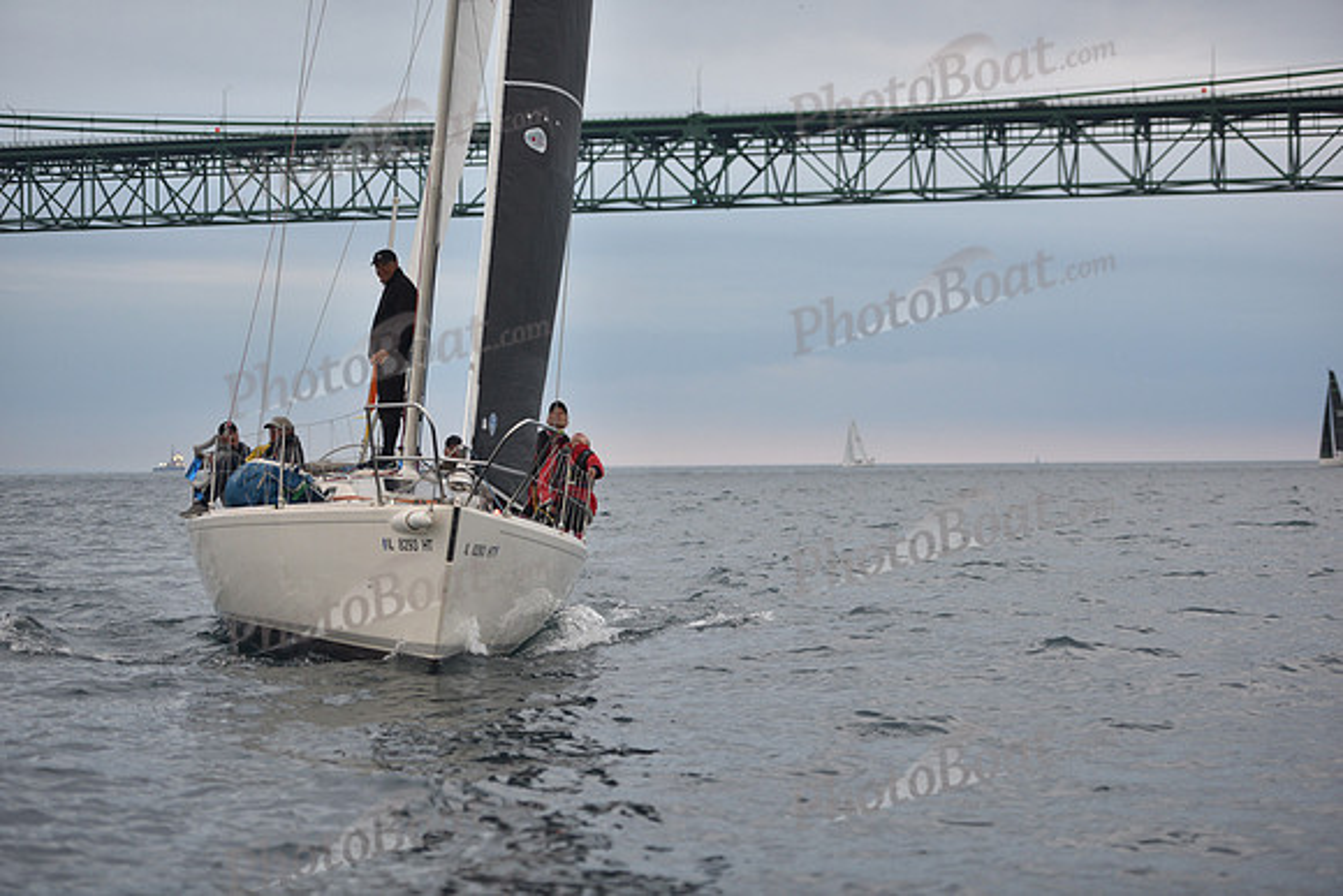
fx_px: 3209
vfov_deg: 15.9
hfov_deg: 23.6
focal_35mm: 86
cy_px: 448
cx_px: 672
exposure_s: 1/640
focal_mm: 86
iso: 640
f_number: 2.8
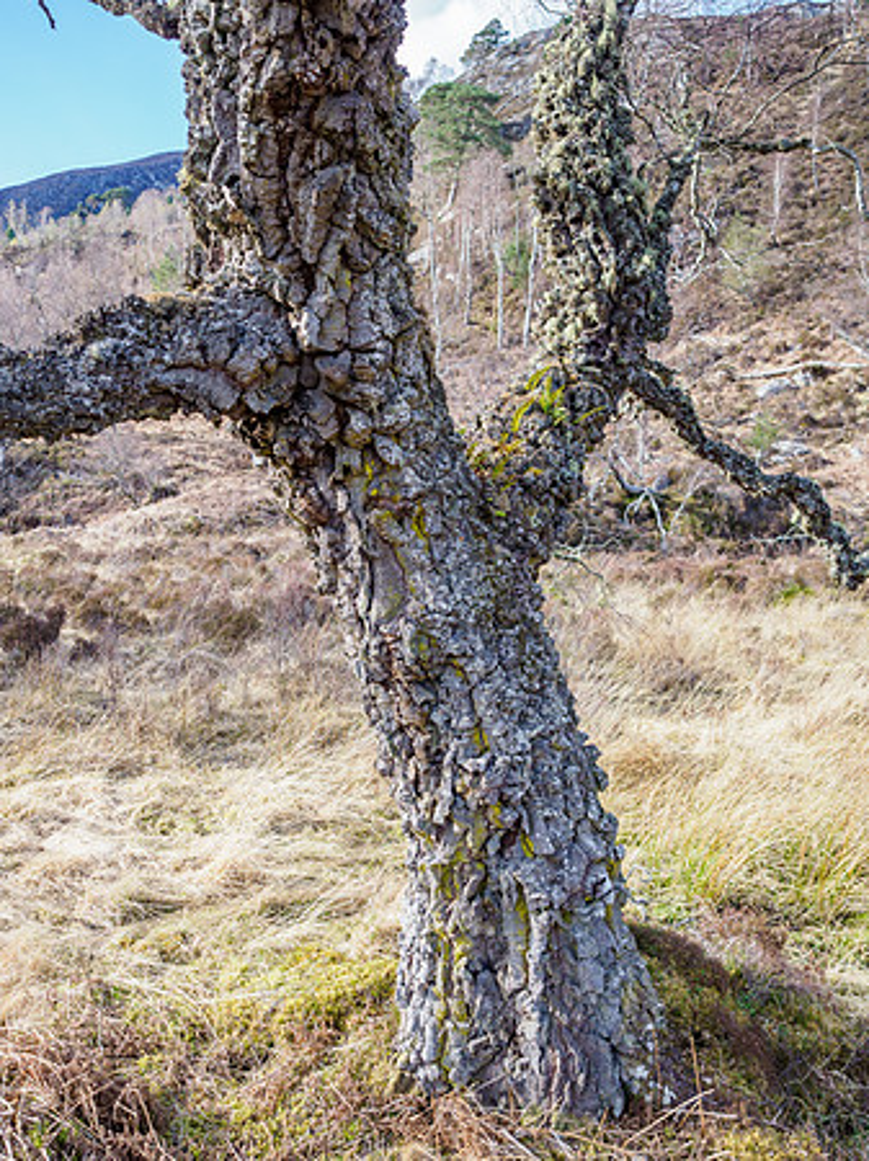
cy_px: 580
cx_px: 434
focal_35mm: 30
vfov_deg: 60.0
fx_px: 1005
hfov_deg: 46.8
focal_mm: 15
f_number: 2.8
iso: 200
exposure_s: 1/400
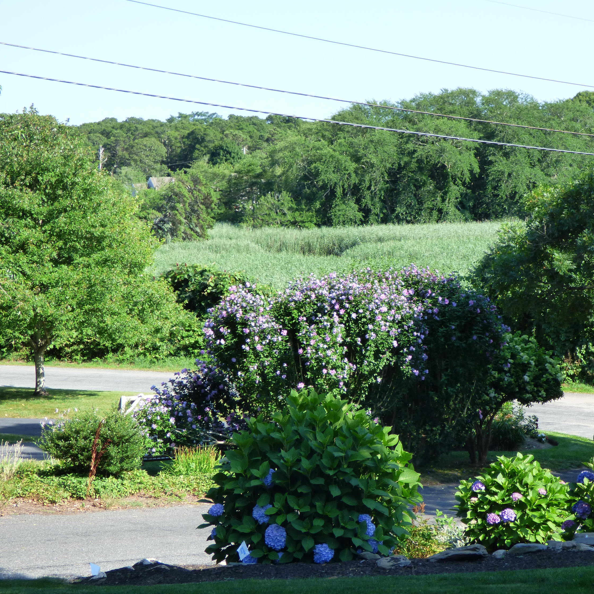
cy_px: 298
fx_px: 1456
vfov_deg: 23.1
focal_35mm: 75
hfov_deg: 23.0
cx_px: 365
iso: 160
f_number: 4.1
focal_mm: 10.77
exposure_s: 1/250
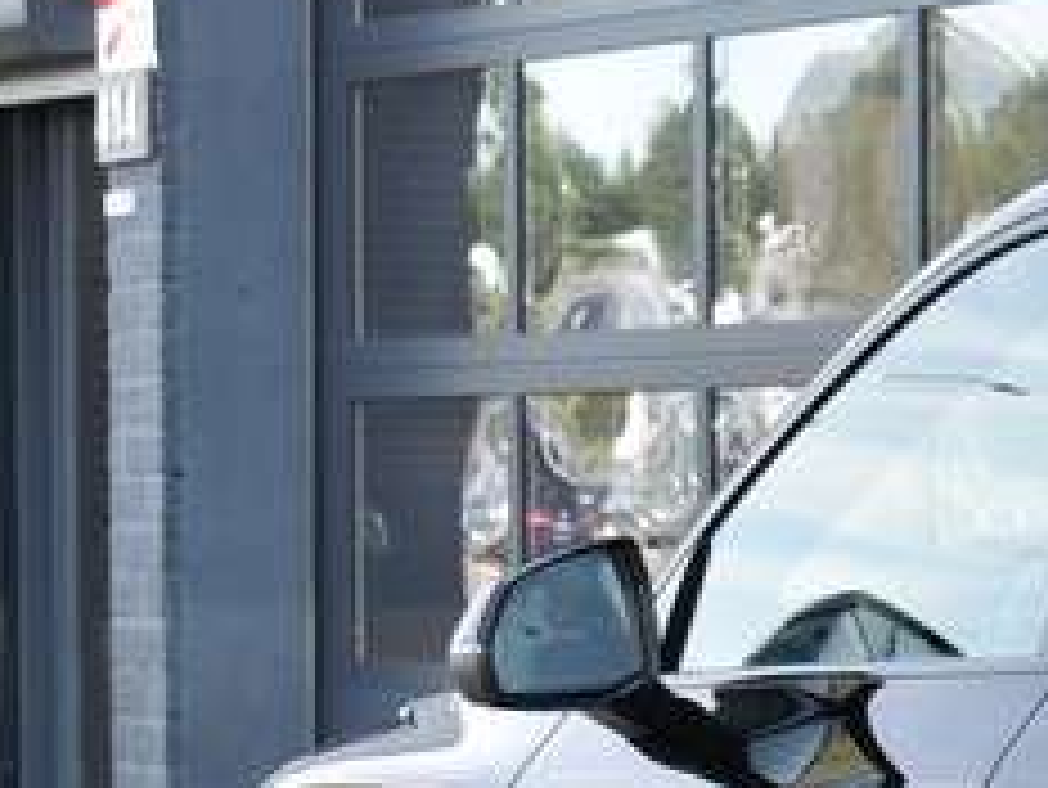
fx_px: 7300
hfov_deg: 7.8
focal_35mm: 241
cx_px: 2145
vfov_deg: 6.2
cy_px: 608
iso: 400
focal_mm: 38
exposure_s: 1/200
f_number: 7.1
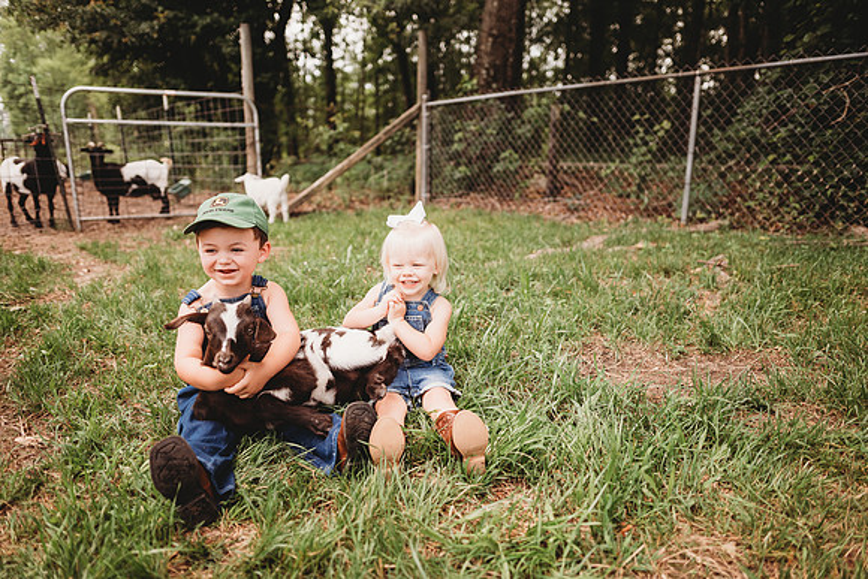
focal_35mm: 24
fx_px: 579
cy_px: 290
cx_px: 434
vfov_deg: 53.2
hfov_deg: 73.7
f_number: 2.2
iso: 100
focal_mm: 24
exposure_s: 1/400
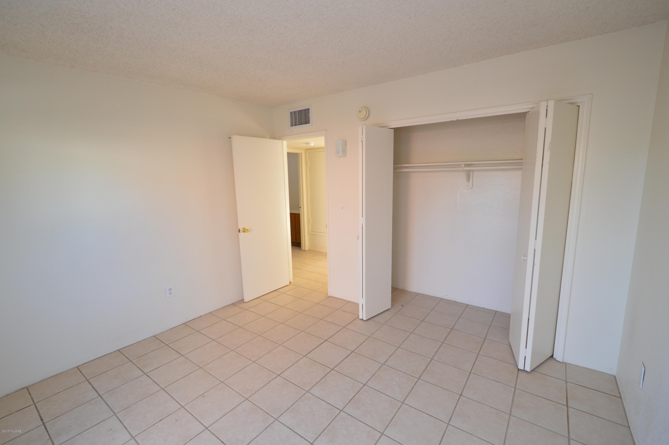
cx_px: 334
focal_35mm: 15
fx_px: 278
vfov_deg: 77.2
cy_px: 222
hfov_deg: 100.4
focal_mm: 10
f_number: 4
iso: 400
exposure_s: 1/80
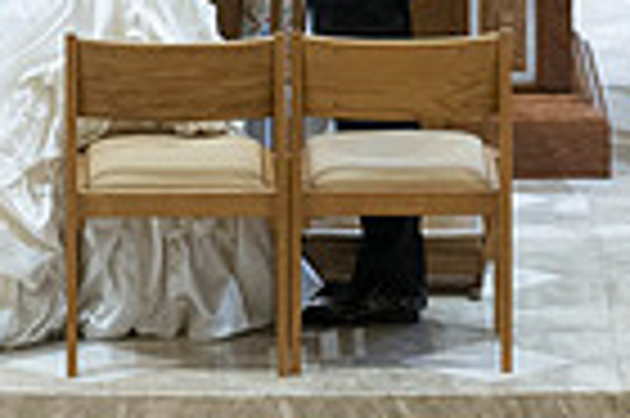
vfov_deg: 2.4
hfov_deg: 3.6
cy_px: -259
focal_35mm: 568
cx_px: 288
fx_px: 9928
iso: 1400
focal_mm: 130
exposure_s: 1/125
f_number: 2.8
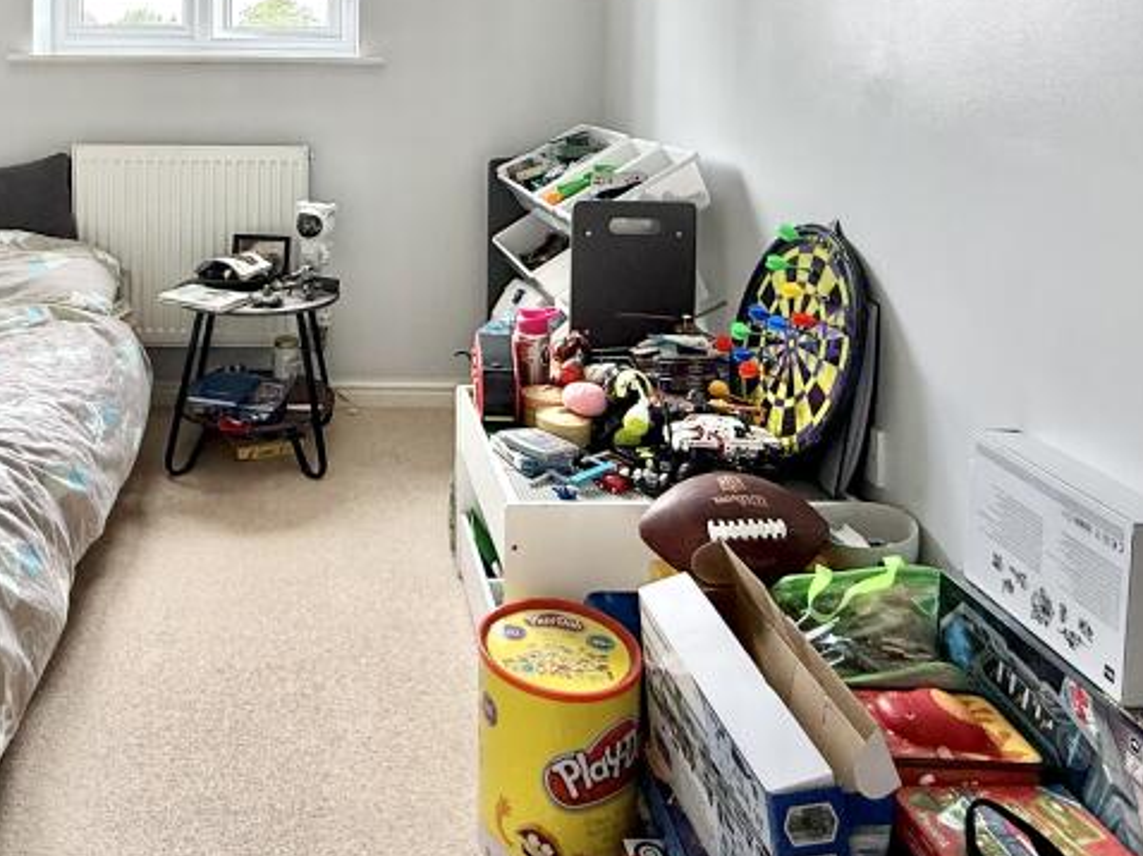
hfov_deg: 57.9
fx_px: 990
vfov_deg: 42.7
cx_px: 335
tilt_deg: -0.4
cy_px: 79
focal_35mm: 30
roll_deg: -0.9
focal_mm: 2.22
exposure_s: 1/99
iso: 160
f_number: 2.2
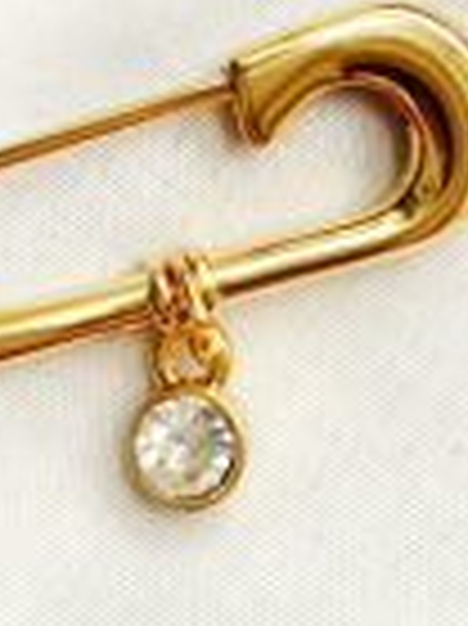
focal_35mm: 72
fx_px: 1300
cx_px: 207
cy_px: -122
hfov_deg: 20.4
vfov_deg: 24.5
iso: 32
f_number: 1.8
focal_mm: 4.25
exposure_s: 1/120
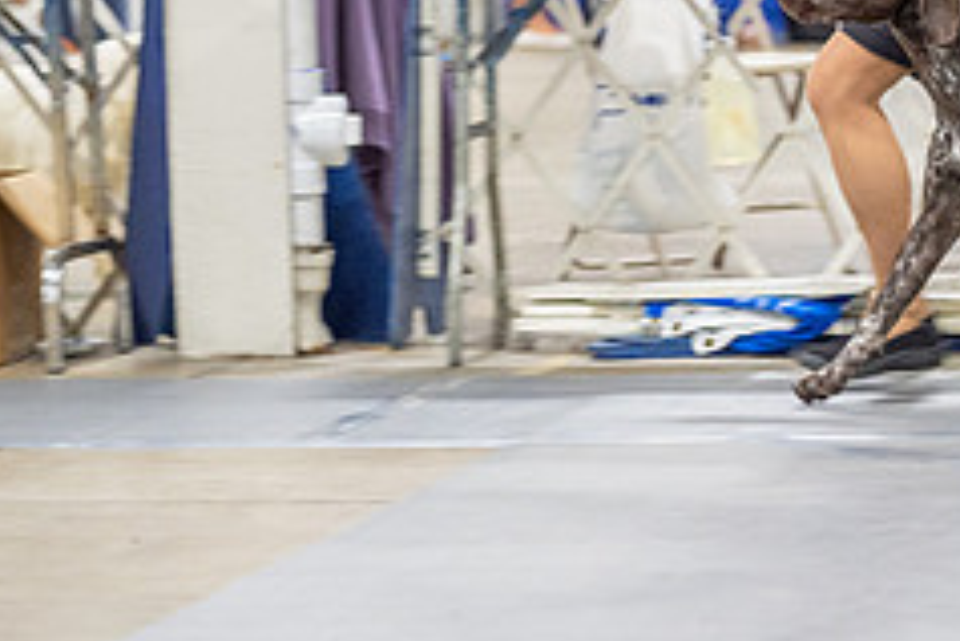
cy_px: -30
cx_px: 734
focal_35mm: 309
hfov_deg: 6.7
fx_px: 8245
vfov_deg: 4.4
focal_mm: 127
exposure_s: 1/160
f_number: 2.8
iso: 2500
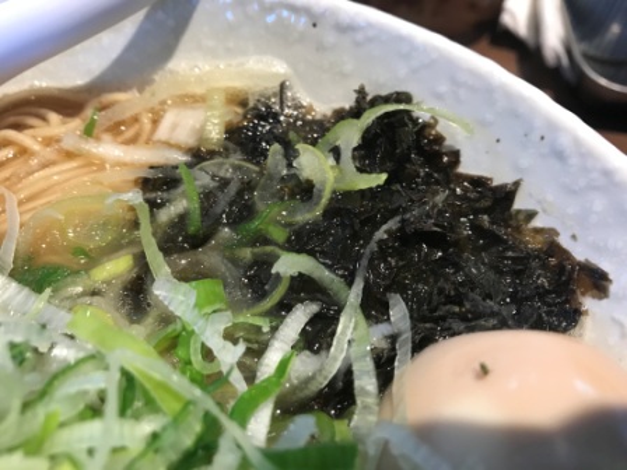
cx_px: 314
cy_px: 235
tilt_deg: -56.2
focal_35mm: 28
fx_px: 507
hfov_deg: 63.4
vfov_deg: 49.7
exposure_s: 1/30
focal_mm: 3.99
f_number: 1.8
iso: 25
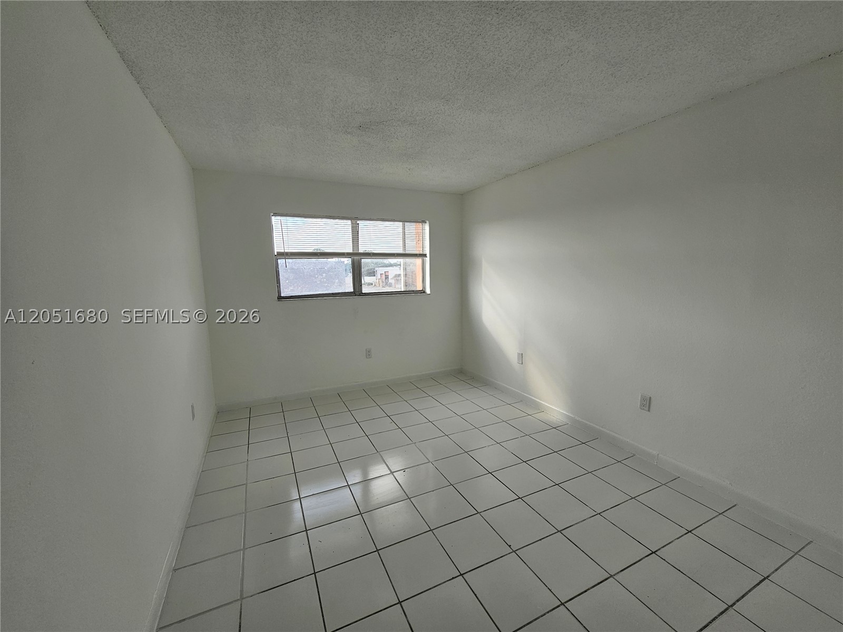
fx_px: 317
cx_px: 422
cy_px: 316
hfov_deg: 106.2
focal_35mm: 13
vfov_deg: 89.9
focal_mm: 2.2
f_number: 2.2
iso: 50
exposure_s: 1/308
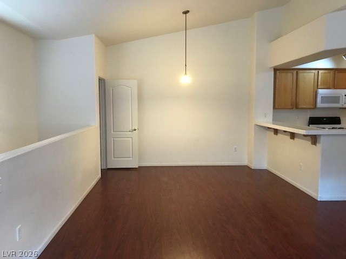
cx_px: 173
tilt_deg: -4.8
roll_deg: -0.9
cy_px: 130
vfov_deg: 49.7
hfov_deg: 63.4
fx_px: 280
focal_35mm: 28
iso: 100
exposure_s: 1/15
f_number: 1.8
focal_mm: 3.99
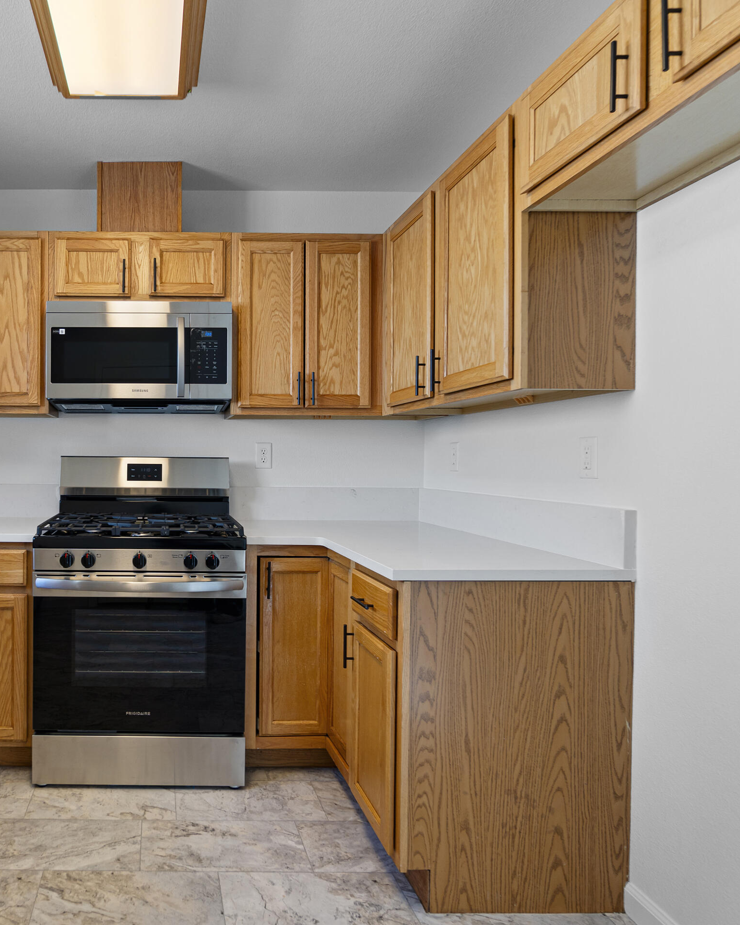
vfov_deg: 75.0
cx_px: 166
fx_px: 602
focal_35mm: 22
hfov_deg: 59.0
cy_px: 462
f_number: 5
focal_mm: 10
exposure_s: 1/2
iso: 100
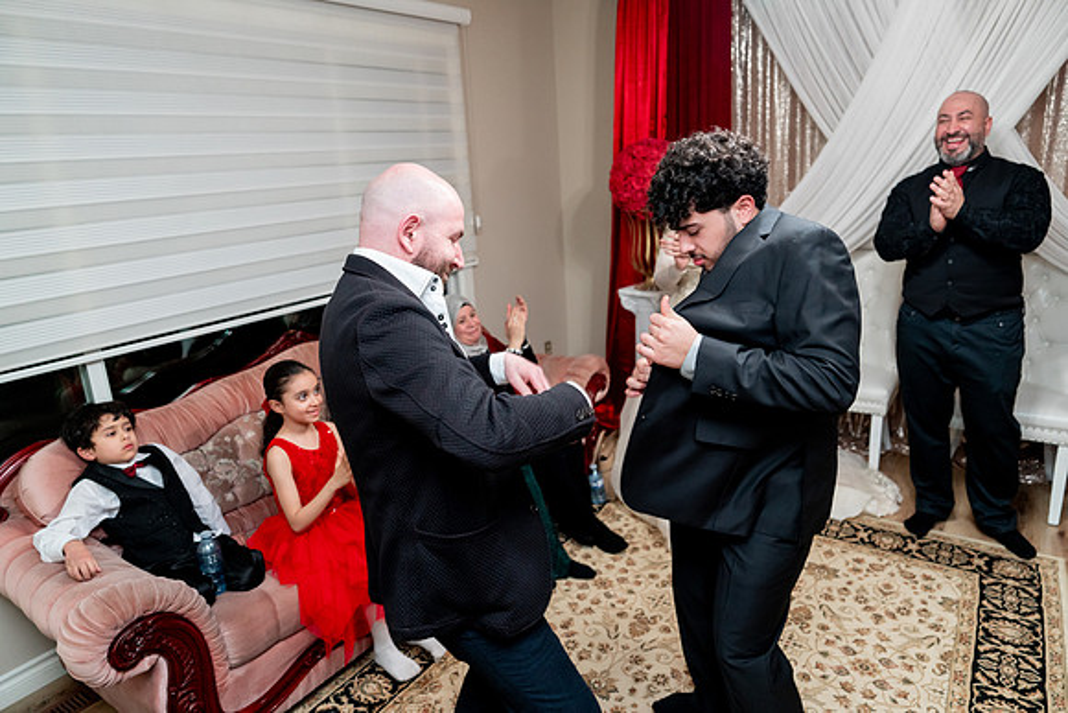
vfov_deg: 53.2
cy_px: 356
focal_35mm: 24
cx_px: 534
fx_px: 712
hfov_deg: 73.7
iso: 1600
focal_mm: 24
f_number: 2.8
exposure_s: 1/160
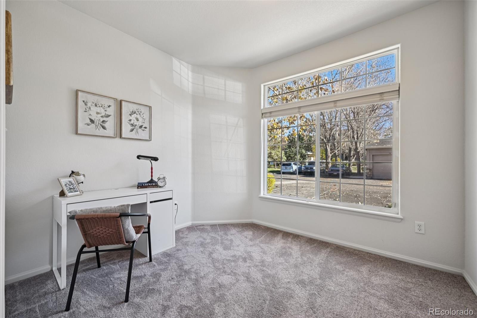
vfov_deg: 81.2
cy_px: 159
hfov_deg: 104.3
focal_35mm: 14
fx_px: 185
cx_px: 238
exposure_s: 1/15
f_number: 8
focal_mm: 14
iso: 140
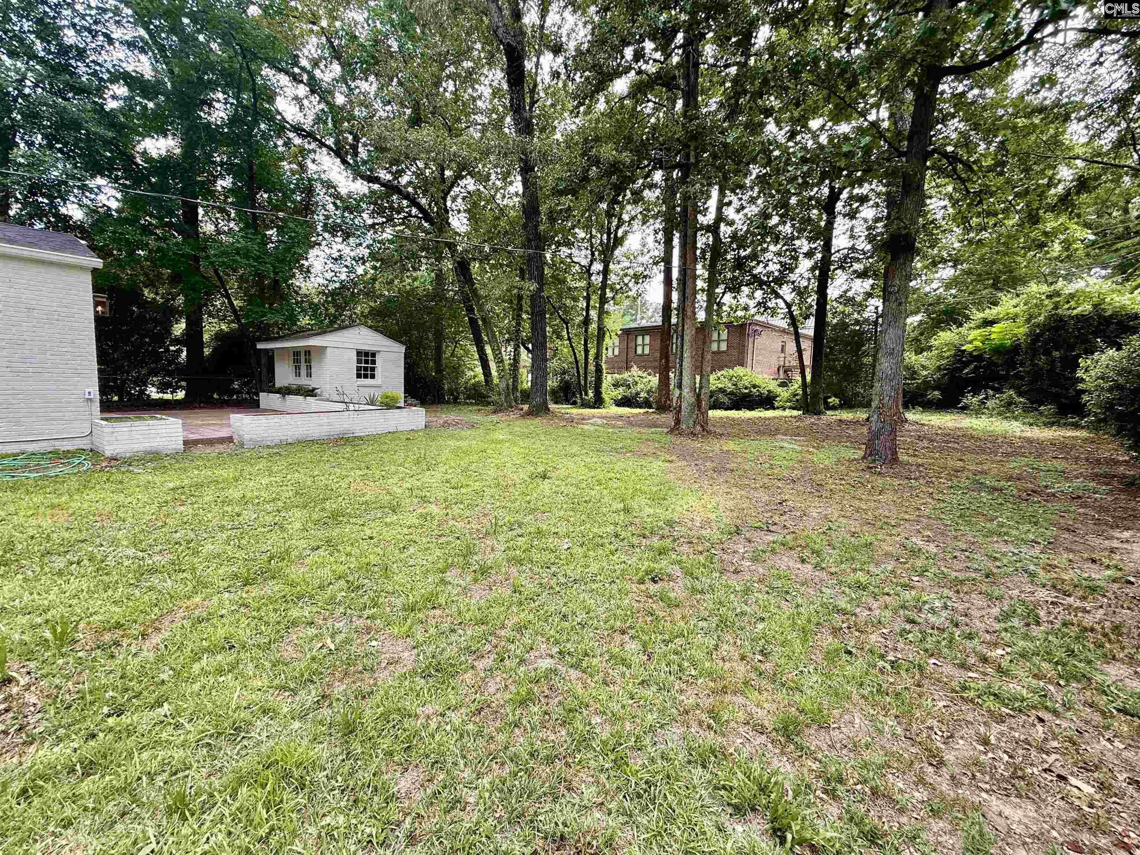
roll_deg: -1.4
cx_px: 570
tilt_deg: -5.7
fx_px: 461
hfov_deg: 102.1
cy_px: 428
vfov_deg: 85.7
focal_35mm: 14
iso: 64
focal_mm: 2.22
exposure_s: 1/270
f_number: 2.2
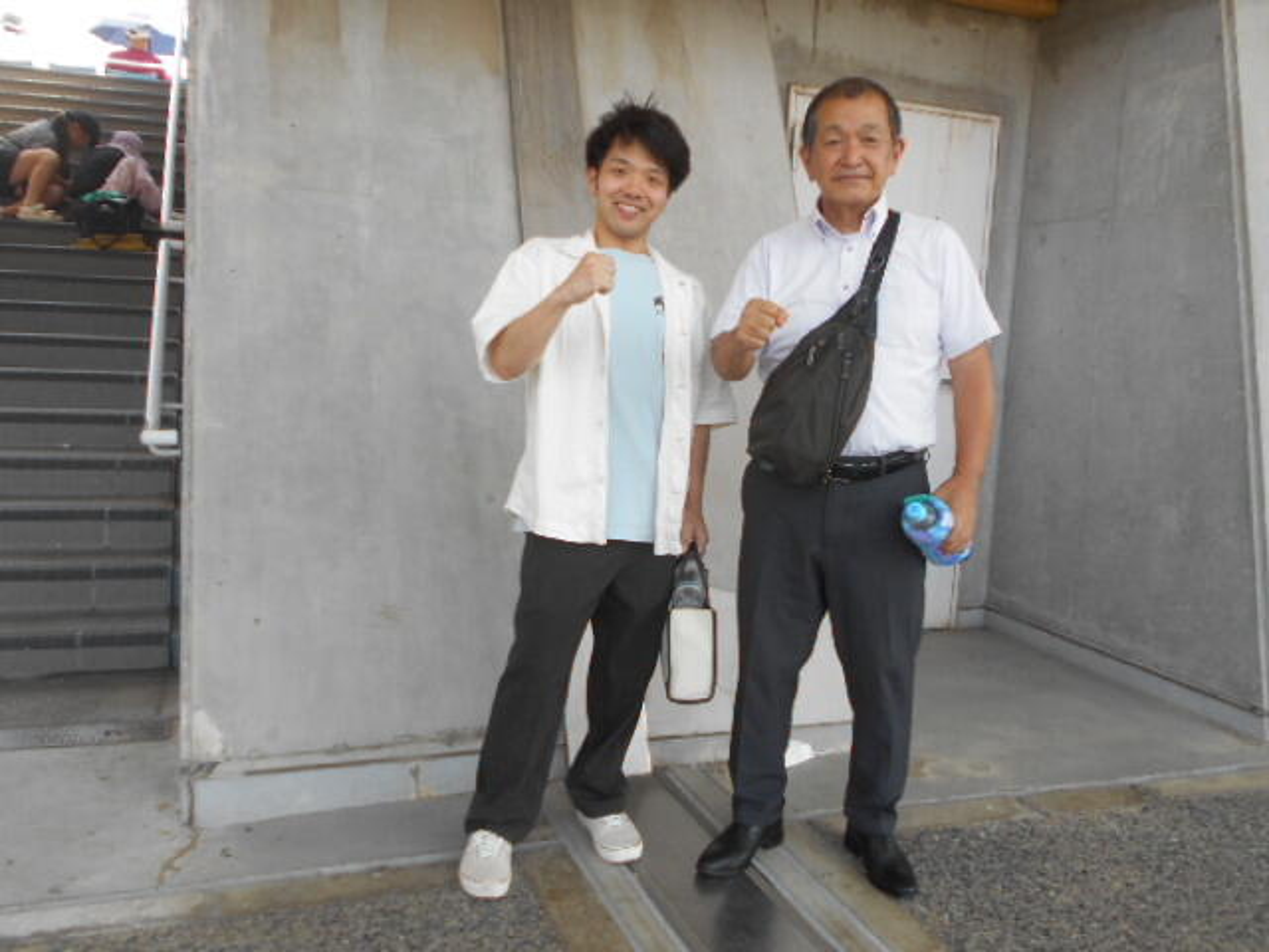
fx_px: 1100
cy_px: 476
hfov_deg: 60.0
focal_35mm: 30
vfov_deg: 46.8
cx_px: 634
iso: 100
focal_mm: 5.1
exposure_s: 1/250
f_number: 3.4
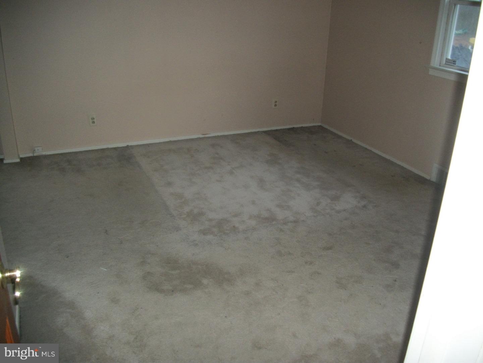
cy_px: 182
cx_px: 242
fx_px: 446
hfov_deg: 56.8
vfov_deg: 44.2
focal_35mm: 32
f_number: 2.9
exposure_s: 1/30
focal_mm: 5.7
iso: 160
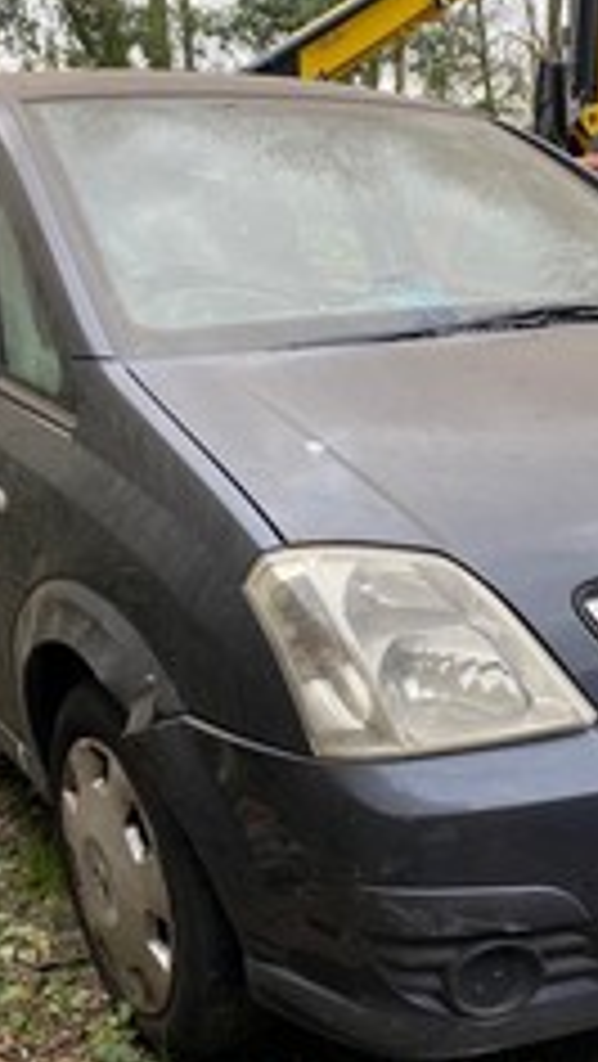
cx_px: 459
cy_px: 554
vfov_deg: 48.3
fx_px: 1182
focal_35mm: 42
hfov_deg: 27.9
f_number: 1.8
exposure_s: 1/298
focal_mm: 4.25
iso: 32
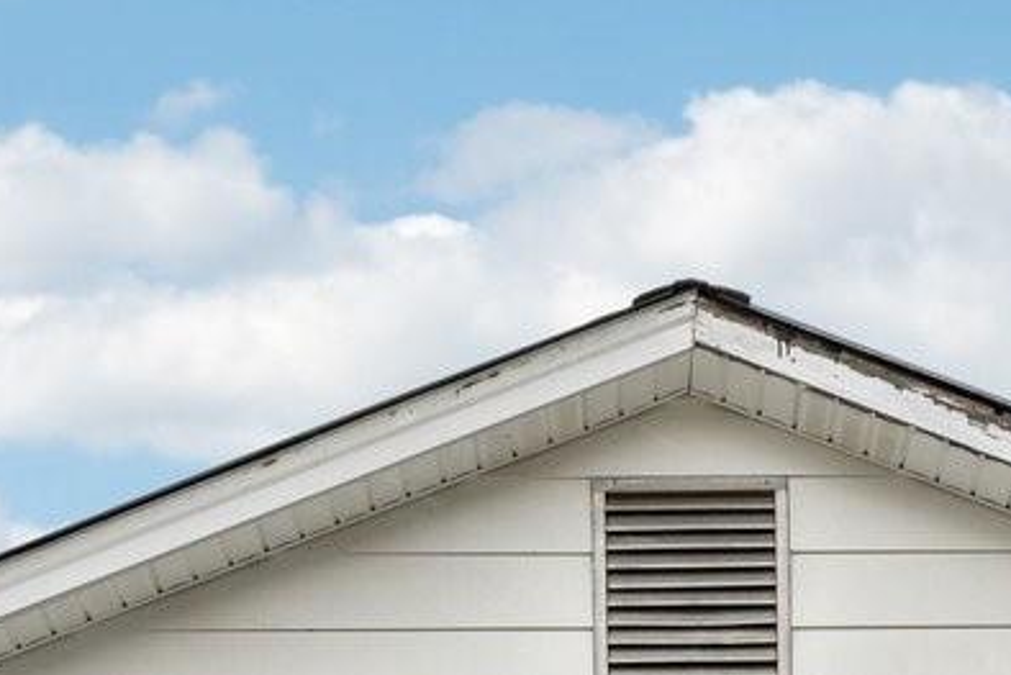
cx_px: 806
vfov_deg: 9.6
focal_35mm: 135
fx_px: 3792
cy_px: 1235
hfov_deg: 15.1
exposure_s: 1/50
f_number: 8
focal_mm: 26
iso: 100
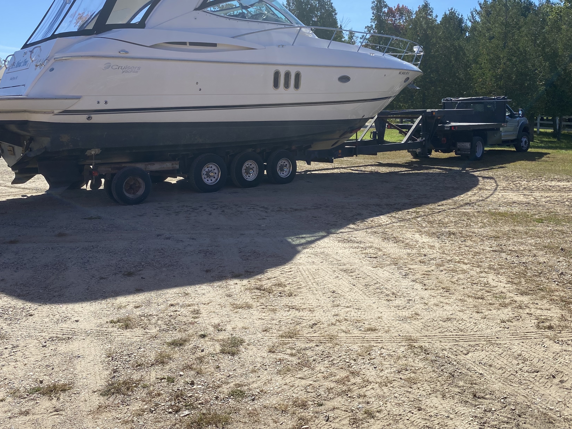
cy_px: 165
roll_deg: +0.5
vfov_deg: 43.9
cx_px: 300
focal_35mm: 32
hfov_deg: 56.8
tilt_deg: -6.3
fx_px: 529
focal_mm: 4.25
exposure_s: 1/3205
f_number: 1.8
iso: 32
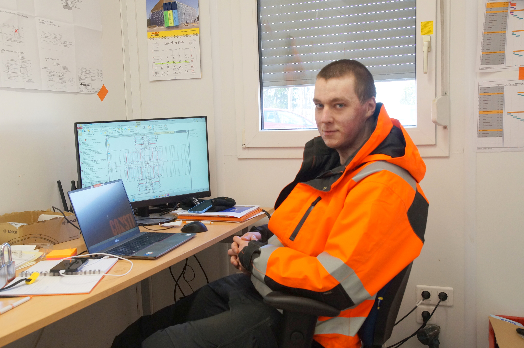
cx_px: 262
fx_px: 654
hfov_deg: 43.6
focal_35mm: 45
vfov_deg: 29.8
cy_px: 174
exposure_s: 1/60
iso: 800
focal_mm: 30
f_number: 5.6
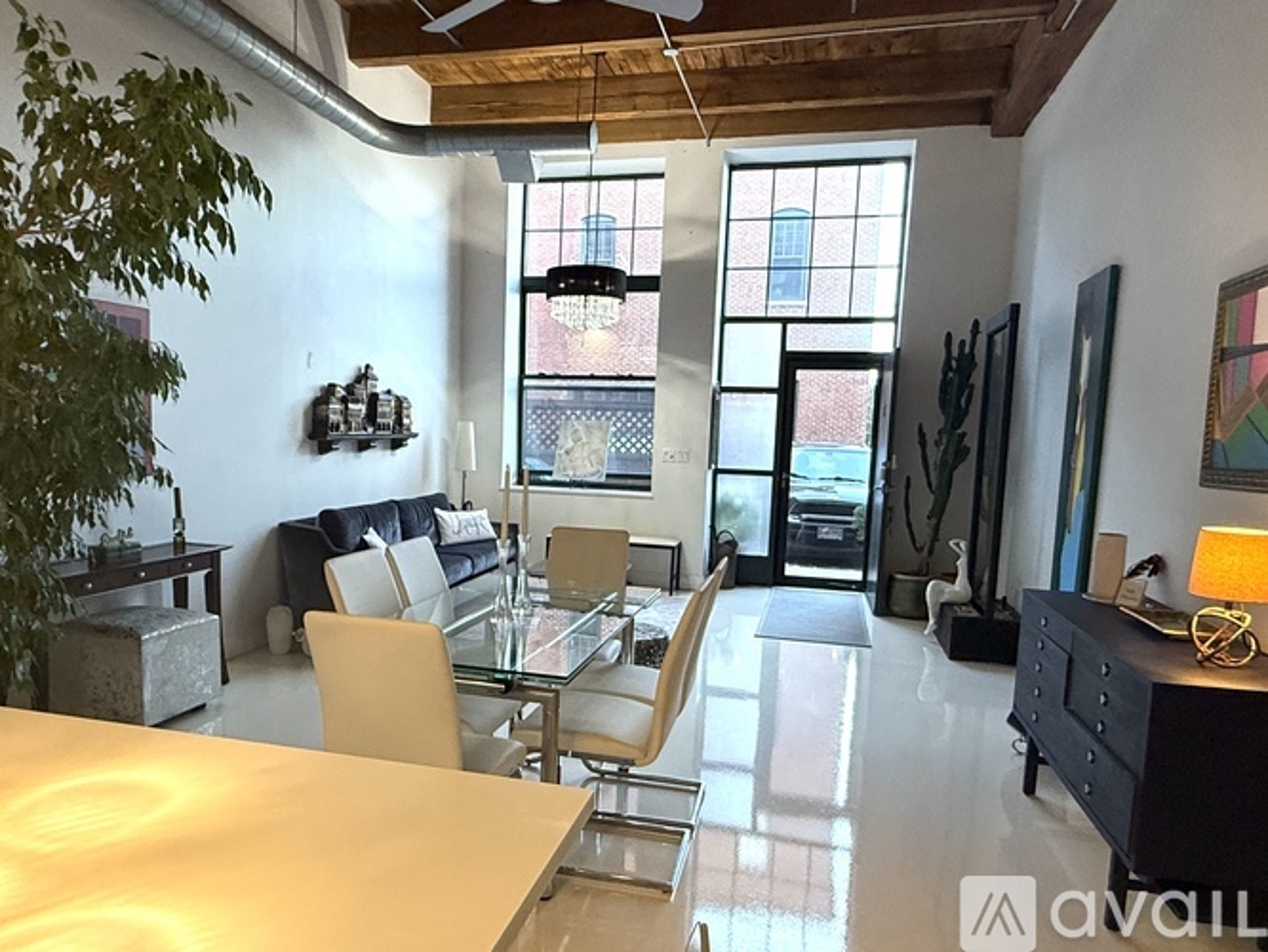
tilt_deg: -6.9
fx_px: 513
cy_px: 476
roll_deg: -1.7
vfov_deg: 85.7
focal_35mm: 14
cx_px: 634
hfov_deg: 102.0
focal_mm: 2.22
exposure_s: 1/120
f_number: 2.2
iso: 320
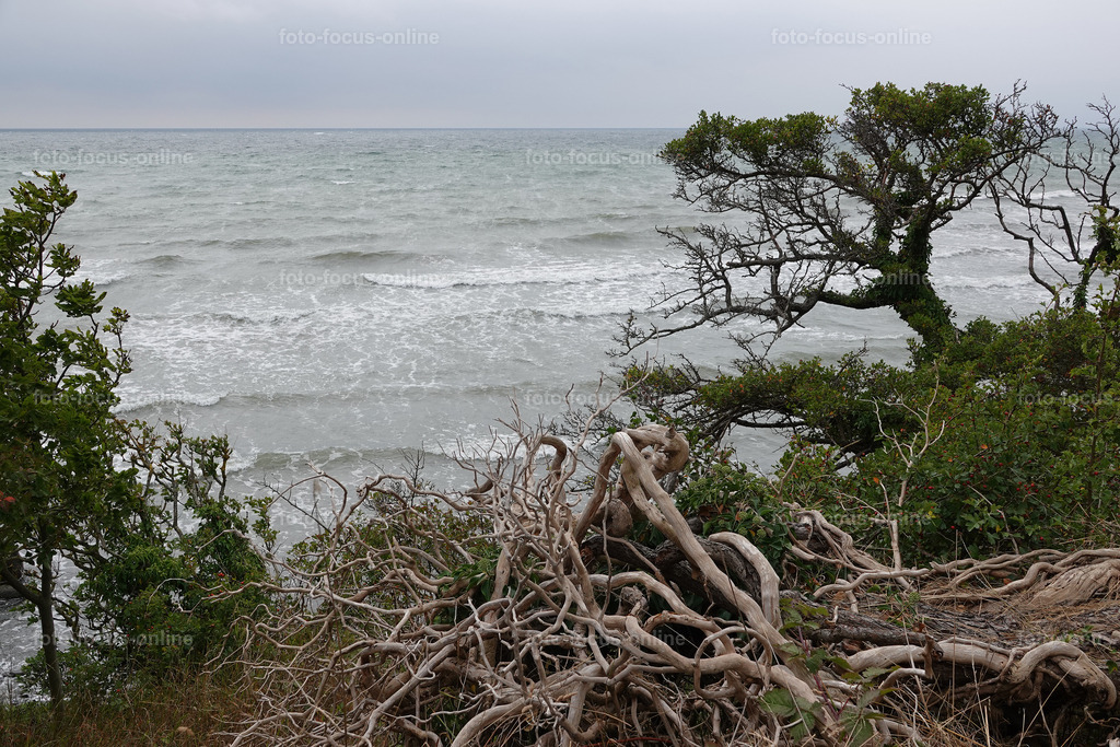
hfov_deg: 54.4
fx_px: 1089
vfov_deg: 37.9
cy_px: 374
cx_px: 560
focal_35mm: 35
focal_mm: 12.96
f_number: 4
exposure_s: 1/800
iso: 100
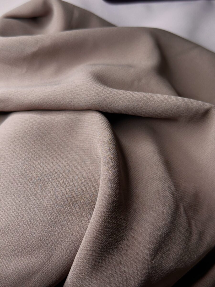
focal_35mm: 48
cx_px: 108
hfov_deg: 30.3
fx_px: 398
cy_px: 144
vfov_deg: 39.7
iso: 100
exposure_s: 1/60
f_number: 1.78
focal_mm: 6.86
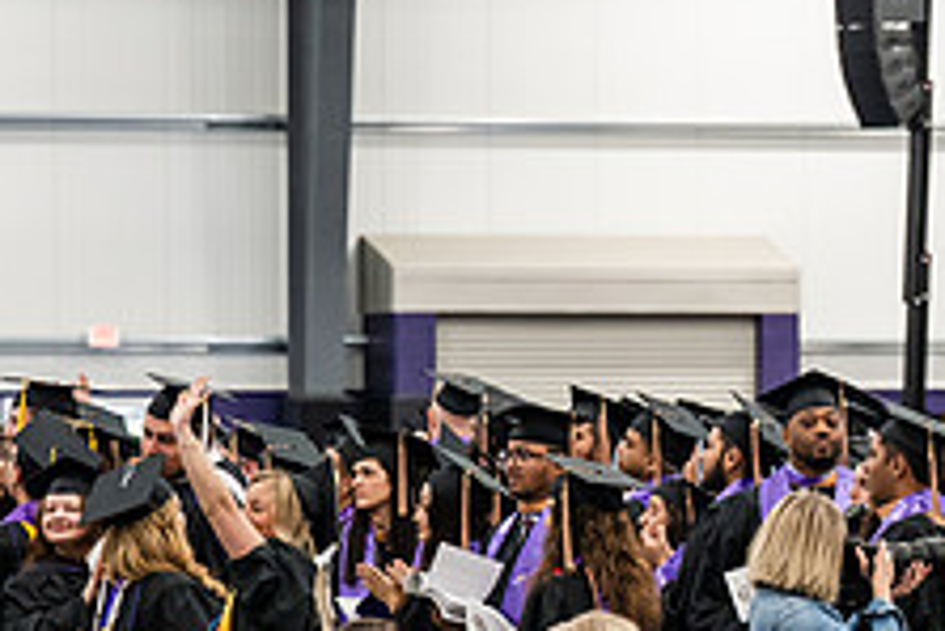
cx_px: 1076
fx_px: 6777
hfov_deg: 7.9
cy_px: 316
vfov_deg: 5.3
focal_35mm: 258
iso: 3200
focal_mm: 99
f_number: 4
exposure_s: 1/200
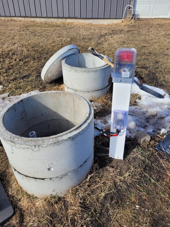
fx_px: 170
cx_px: 85
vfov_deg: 67.3
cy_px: 114
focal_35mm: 26
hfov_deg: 53.1
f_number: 1.8
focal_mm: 5.4
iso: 40
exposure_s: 1/1453
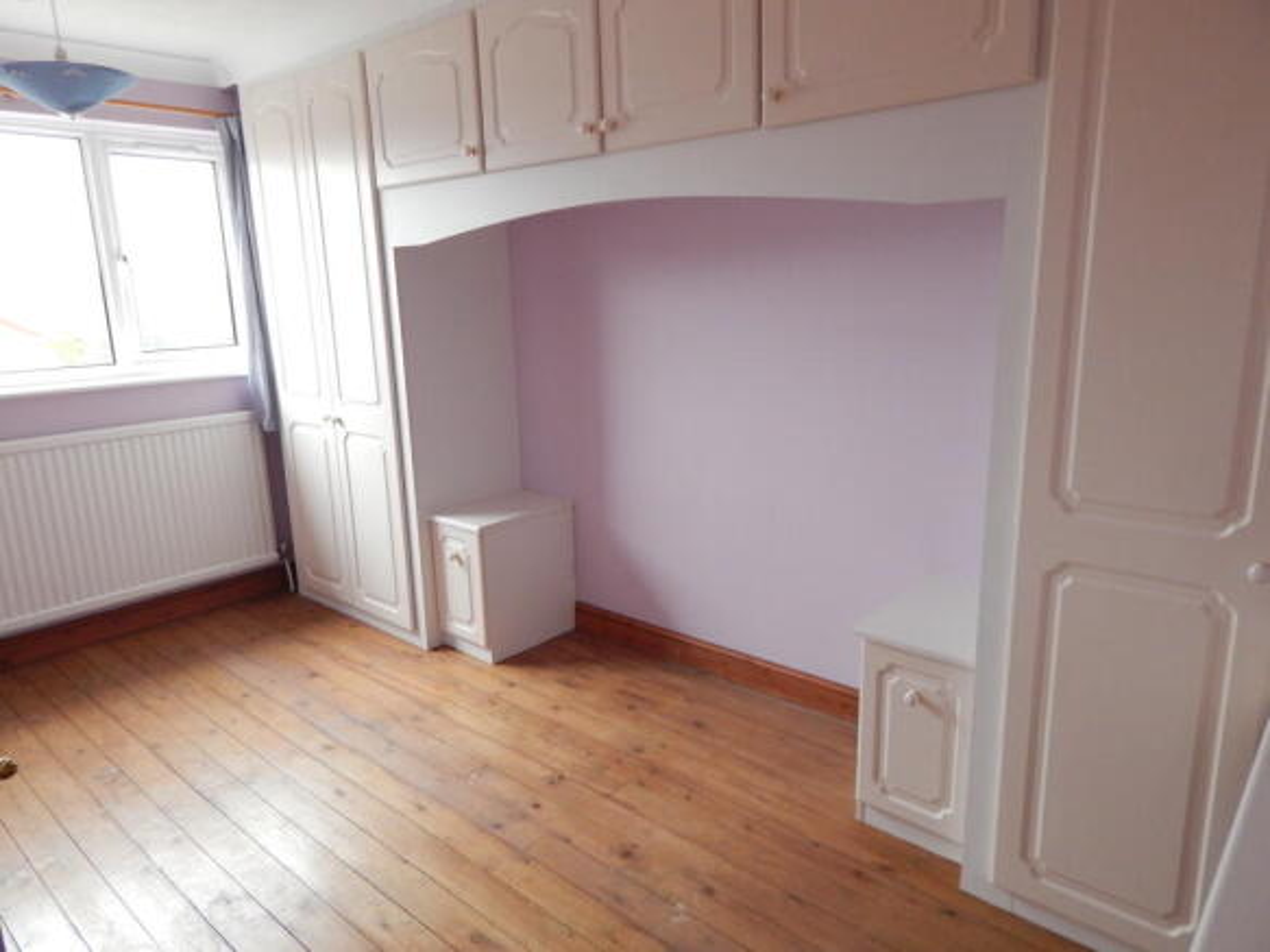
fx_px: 844
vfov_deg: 58.9
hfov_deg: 73.9
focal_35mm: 23
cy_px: 476
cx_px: 635
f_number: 3
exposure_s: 1/40
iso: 400
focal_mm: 4
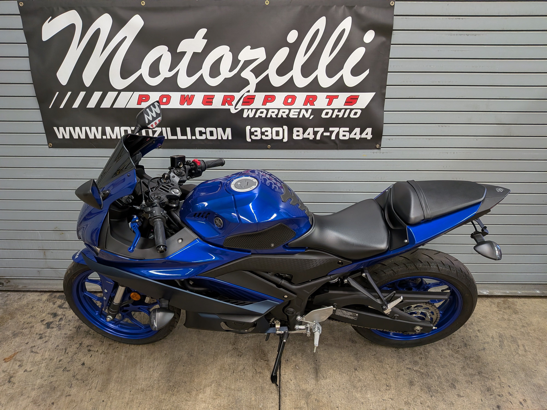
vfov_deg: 56.8
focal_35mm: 24
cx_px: 274
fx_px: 379
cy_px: 205
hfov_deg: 71.6
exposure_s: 1/40
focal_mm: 4.53
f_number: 1.7
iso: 287
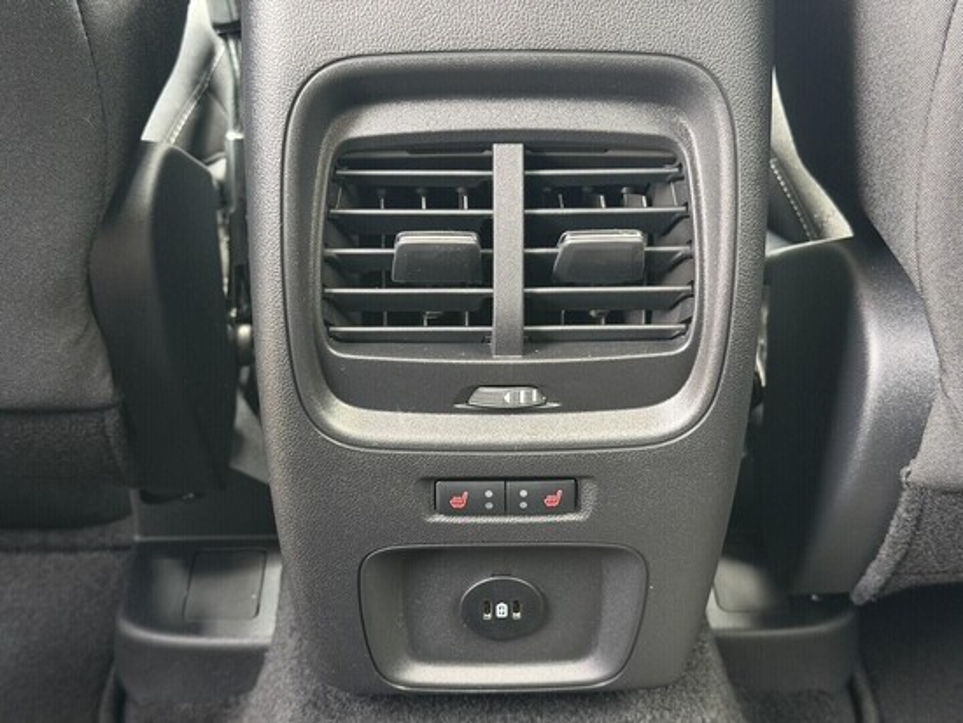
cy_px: 362
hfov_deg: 39.6
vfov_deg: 30.3
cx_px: 482
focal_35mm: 48
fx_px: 1336
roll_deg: -0.7
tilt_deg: -34.4
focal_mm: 6.76
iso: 250
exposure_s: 1/49
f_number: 1.78
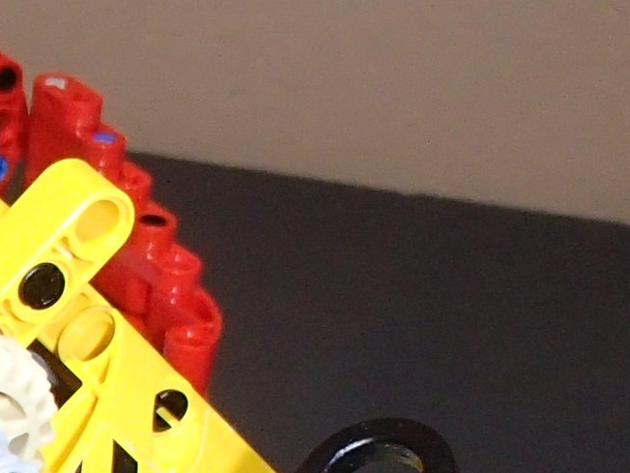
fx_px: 2002
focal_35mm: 110
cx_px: -233
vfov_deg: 13.1
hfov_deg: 16.7
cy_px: 587
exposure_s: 1/30
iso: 400
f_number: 3.9
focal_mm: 5
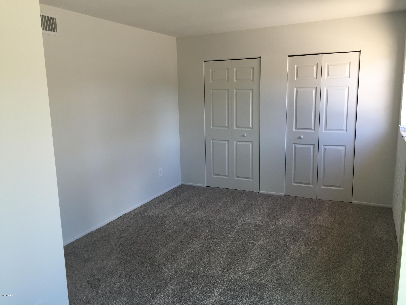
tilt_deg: -10.5
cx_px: 203
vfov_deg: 48.2
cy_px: 152
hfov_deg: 61.7
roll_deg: +1.8
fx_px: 340
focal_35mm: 29
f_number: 2.2
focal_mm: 4.15
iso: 32
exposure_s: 1/60
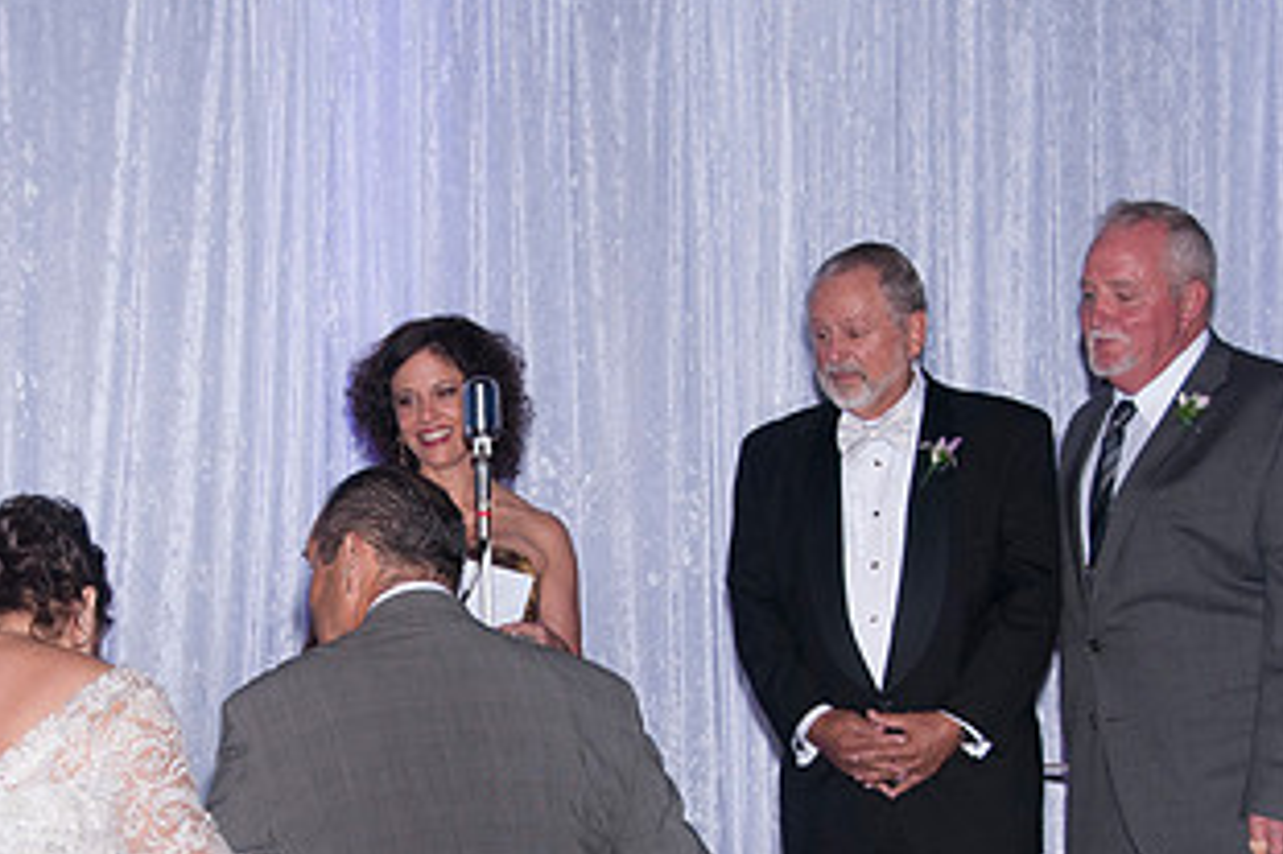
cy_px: 736
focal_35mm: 95
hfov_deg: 21.4
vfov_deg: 14.3
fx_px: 3384
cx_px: 454
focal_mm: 34
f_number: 5.6
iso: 400
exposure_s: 1/60
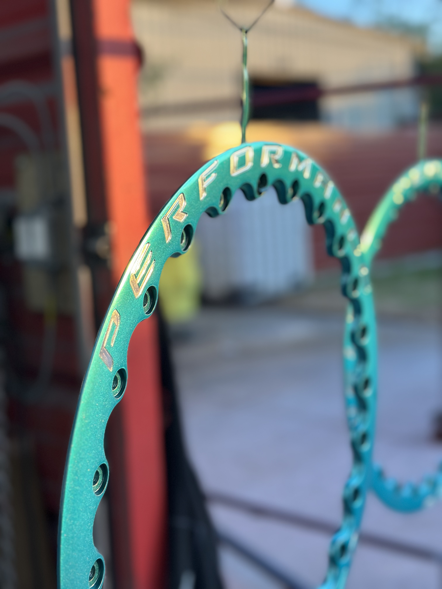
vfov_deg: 39.7
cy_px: 294
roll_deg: +2.8
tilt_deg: -8.0
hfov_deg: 30.3
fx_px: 817
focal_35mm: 48
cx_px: 221
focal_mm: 6.86
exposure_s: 1/467
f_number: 1.78
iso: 80
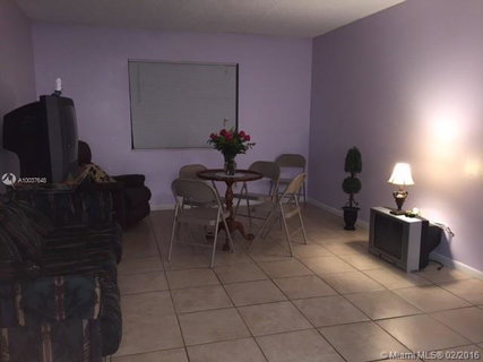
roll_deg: +0.2
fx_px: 405
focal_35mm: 29
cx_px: 242
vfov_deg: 48.2
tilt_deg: -7.7
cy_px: 181
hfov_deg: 61.7
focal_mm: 4.15
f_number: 2.2
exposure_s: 1/16
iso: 100
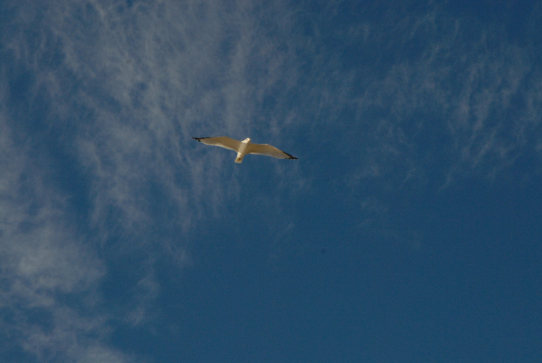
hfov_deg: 16.6
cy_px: 182
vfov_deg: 11.2
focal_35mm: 123
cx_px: 271
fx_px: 1855
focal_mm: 82
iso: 800
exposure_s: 1/1000
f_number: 16
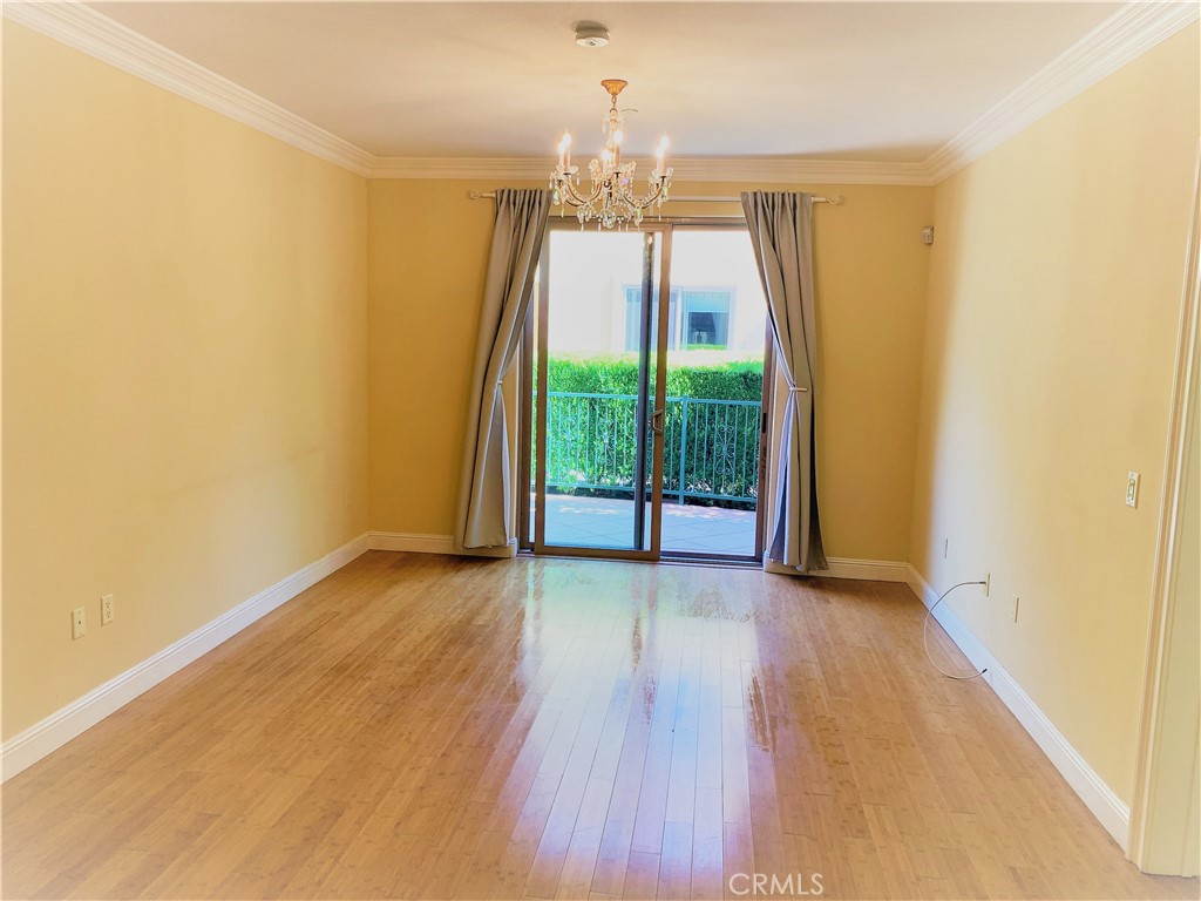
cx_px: 600
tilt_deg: -7.6
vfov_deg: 53.1
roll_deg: -1.8
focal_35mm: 26
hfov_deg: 67.3
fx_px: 902
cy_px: 450
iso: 64
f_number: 1.8
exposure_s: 1/60
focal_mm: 4.25
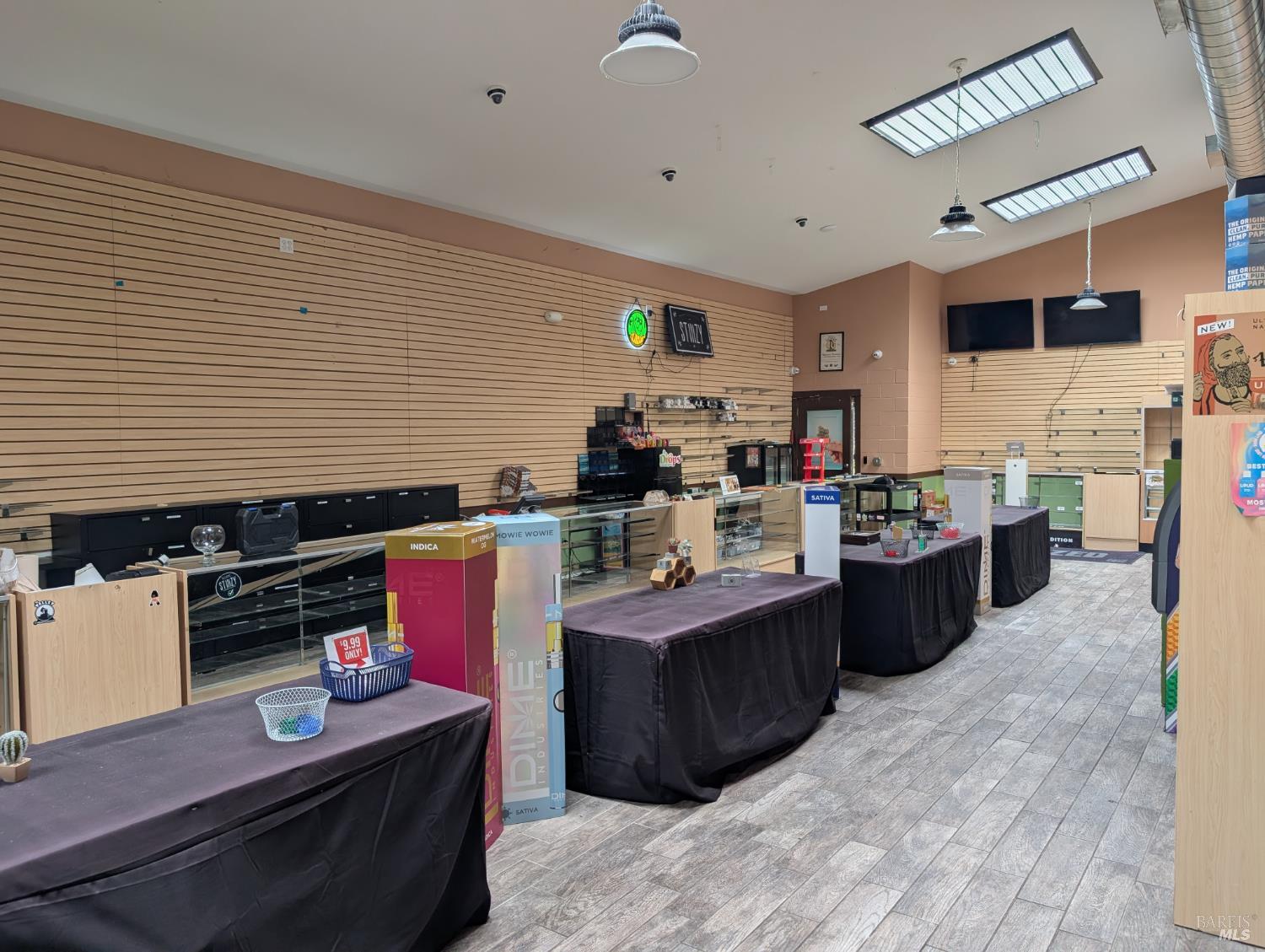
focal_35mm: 24
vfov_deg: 56.9
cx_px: 632
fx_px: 878
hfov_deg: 71.5
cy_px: 476
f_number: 1.68
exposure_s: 1/119
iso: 20
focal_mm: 6.9
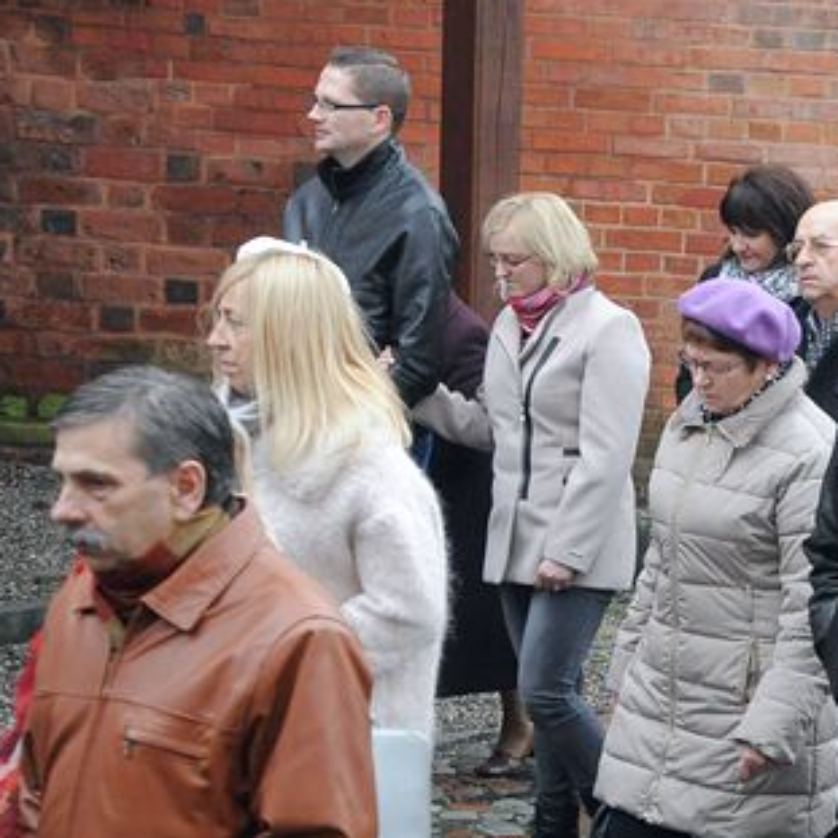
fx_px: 3999
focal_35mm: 146
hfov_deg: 11.7
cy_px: 648
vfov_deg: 11.9
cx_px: 1075
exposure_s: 1/160
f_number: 6.3
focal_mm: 42
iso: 1600
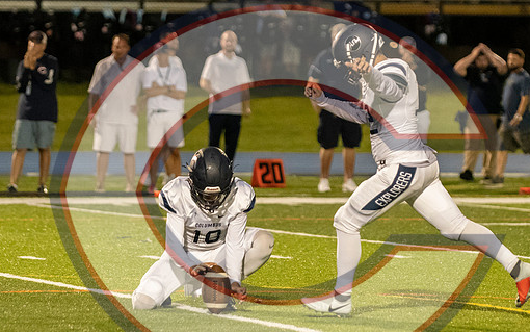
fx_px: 5143
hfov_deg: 5.9
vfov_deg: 3.7
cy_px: 119
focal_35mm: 356
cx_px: 255
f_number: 2.8
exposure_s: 1/1600
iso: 8000
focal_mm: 150
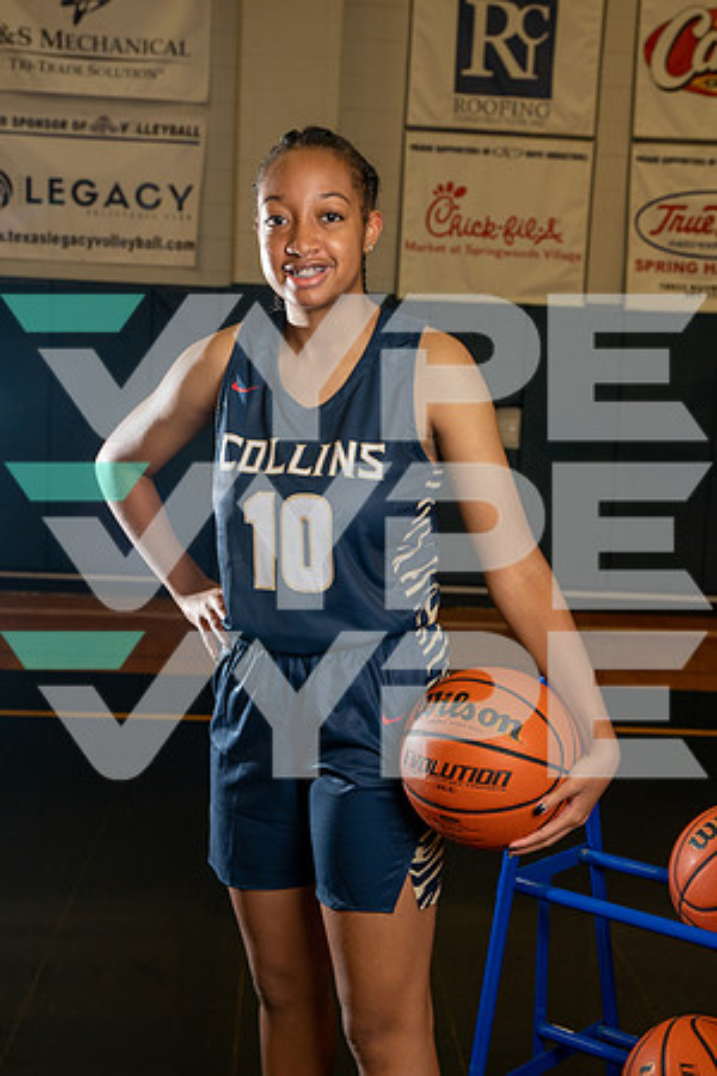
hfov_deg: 25.5
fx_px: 1583
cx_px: 358
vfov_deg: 37.5
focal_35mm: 53
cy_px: 538
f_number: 7.1
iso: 800
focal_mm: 53
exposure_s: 1/250
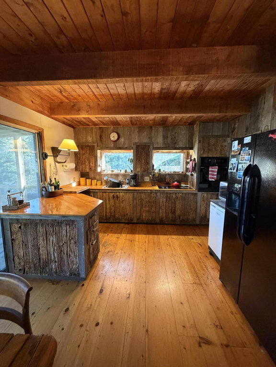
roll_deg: -0.4
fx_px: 149
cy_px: 184
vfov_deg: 102.1
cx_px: 138
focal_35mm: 14
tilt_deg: -6.8
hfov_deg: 85.7
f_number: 2.2
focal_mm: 2.22
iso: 640
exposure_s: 1/60
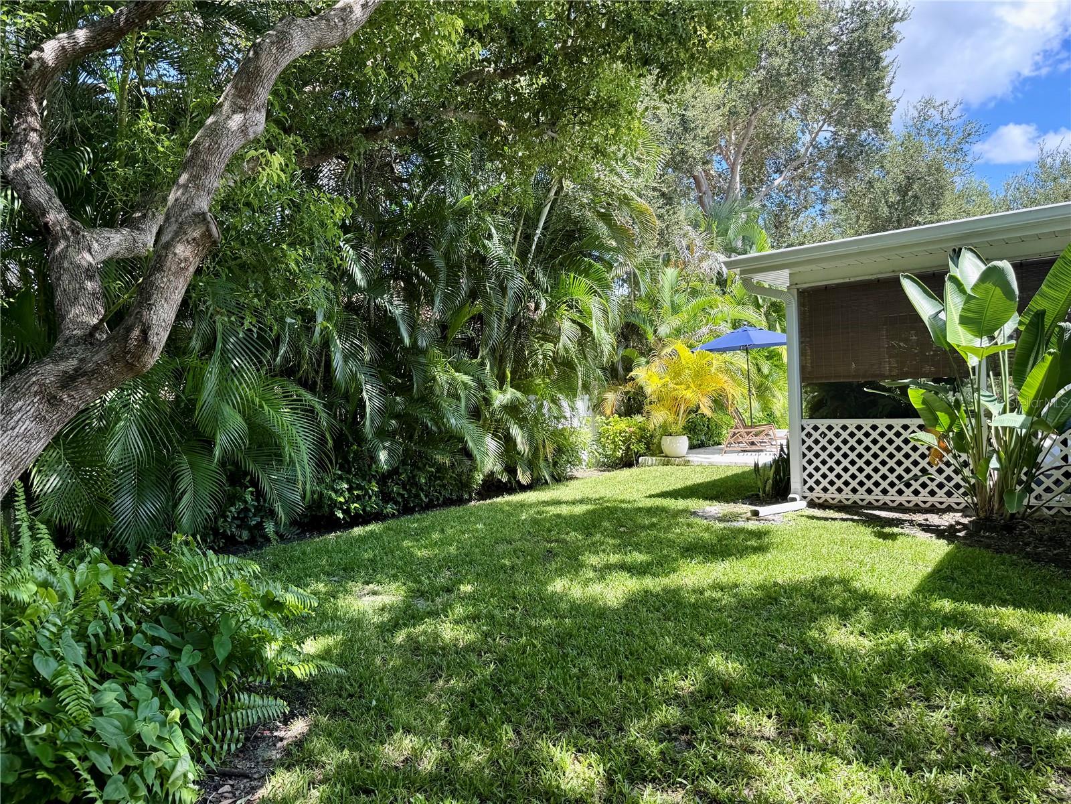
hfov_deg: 71.6
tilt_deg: +2.2
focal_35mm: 24
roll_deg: -0.4
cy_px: 402
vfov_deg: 56.8
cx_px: 536
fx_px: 743
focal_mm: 6.76
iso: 80
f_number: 1.78
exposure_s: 1/593
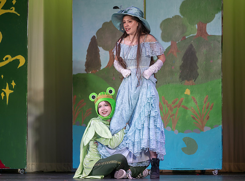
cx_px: 132
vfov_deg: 9.2
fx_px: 1123
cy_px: 87
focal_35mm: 160
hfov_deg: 12.4
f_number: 2.8
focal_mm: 140
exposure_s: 1/250
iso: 200
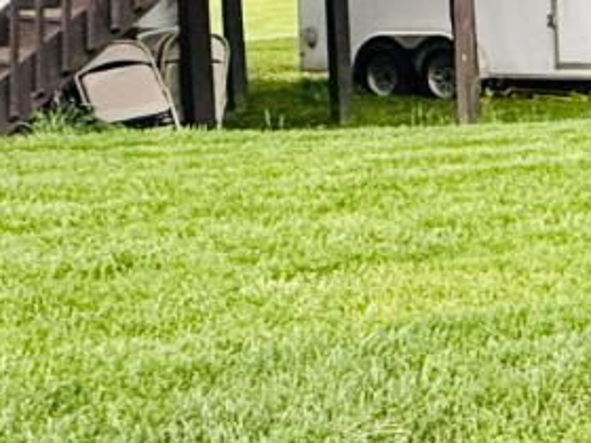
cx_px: 931
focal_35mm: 75
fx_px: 1280
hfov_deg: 21.2
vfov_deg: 18.8
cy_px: -62
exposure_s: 1/60
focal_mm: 2.22
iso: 500
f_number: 2.2
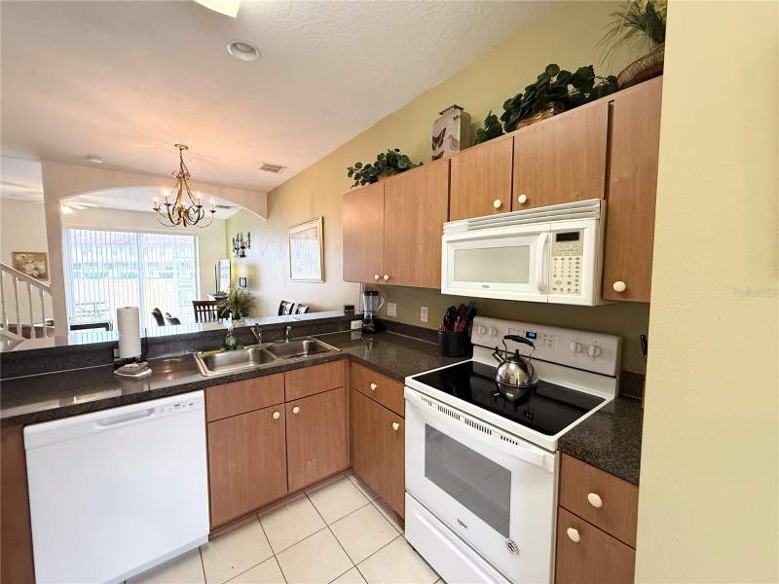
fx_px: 315
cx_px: 390
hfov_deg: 102.1
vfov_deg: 85.7
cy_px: 292
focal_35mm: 14
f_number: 2.2
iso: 320
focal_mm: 2.22
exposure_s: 1/60
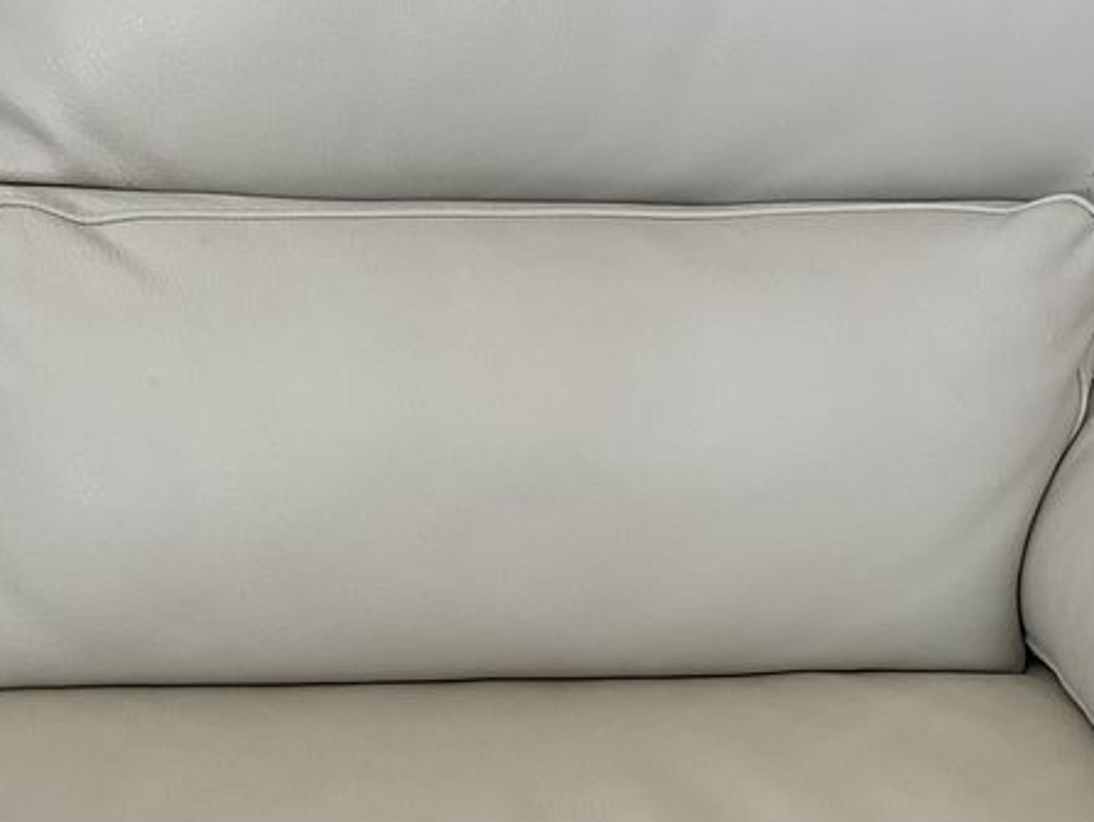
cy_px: 169
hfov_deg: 29.5
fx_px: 2055
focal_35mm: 65
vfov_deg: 22.3
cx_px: 780
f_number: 1.8
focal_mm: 3
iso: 64
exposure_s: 1/120
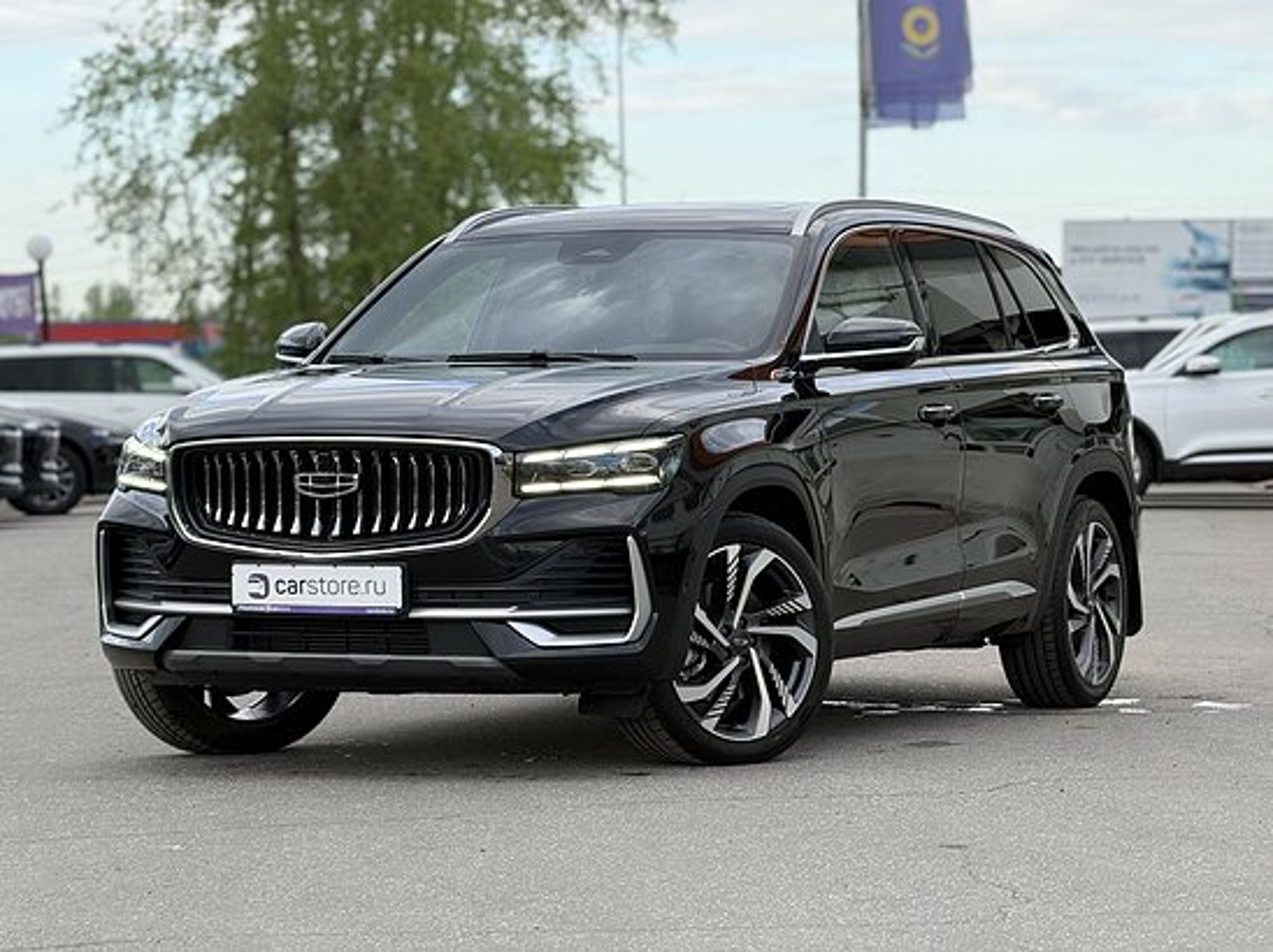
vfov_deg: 12.3
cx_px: 636
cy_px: 476
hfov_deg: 16.4
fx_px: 4409
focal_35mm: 120
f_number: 2.8
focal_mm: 15.66
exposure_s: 1/263
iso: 64
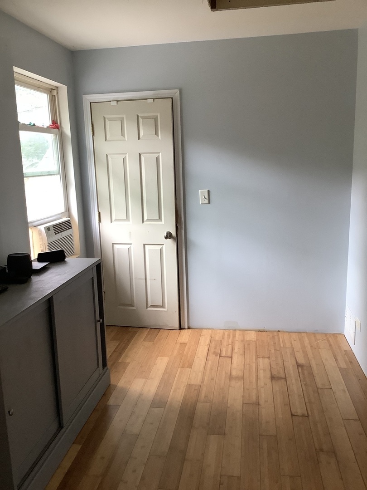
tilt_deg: -10.9
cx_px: 184
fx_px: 438
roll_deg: +1.5
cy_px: 245
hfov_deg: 45.4
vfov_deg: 58.4
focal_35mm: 31
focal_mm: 3.3
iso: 125
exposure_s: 1/50
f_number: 2.4
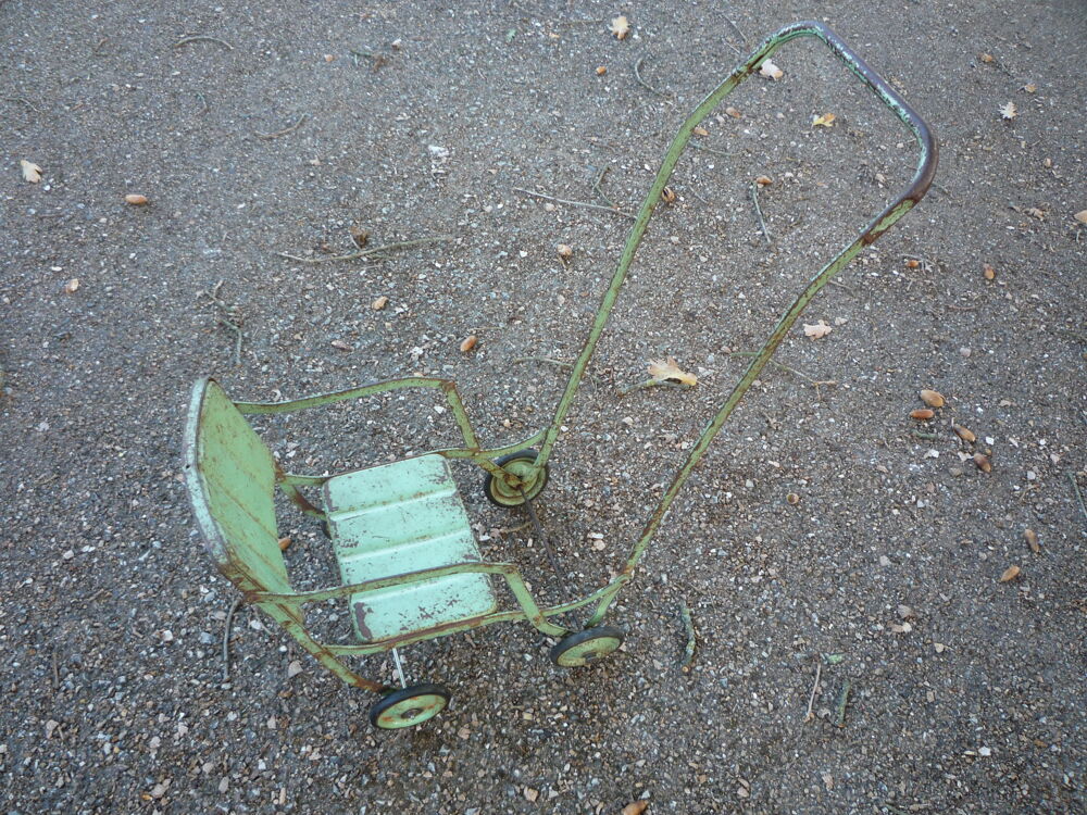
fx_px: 942
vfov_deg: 46.8
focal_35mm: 30
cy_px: 408
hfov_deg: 60.0
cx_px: 544
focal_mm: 5.2
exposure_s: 1/30
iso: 100
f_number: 3.3
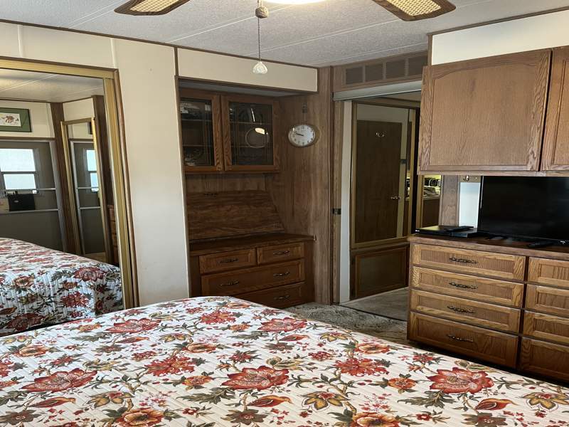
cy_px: 214
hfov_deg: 67.3
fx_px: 427
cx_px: 284
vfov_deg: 53.1
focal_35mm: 26
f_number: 1.6
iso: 250
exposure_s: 1/60
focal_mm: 5.1
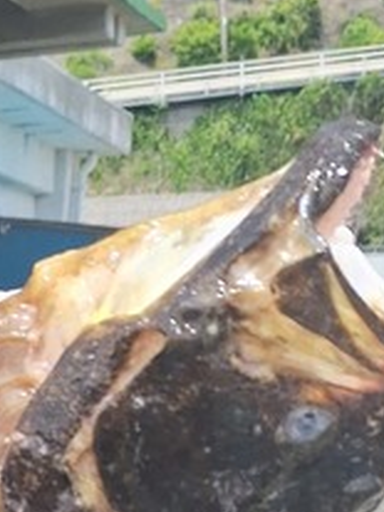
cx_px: -295
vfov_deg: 18.3
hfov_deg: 13.9
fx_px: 1407
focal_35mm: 95
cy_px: 777
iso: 40
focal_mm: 5.54
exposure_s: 1/1631
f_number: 1.8
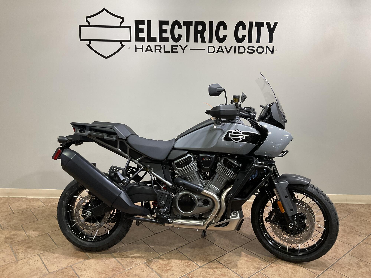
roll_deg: -1.1
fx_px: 311
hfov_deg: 61.7
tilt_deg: -12.9
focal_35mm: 29
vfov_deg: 48.2
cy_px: 139
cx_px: 186
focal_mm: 3
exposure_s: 1/60
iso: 80
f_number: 1.8
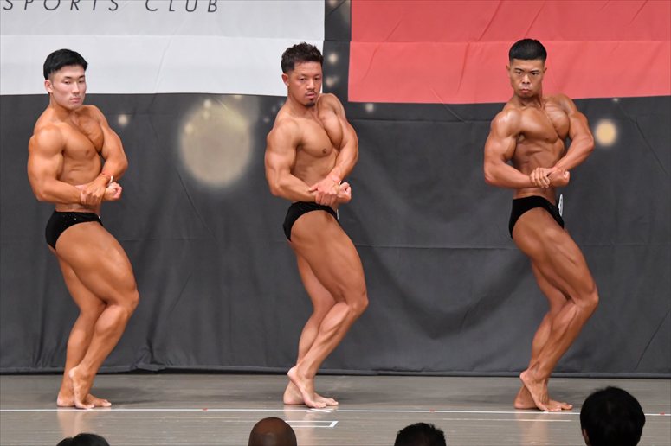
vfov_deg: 6.1
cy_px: 223
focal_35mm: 225
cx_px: 336
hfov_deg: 9.2
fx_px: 4192
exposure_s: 1/400
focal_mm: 150
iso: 6400
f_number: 5.6
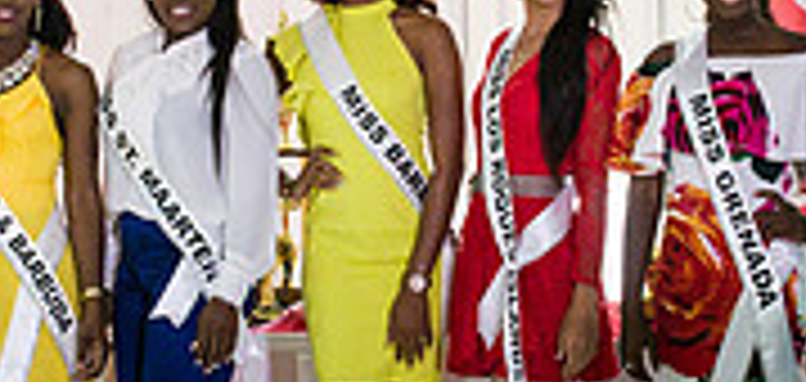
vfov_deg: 9.3
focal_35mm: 114
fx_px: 2351
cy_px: 115
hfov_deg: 19.4
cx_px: 341
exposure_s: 1/100
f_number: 6.3
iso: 3200
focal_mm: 28
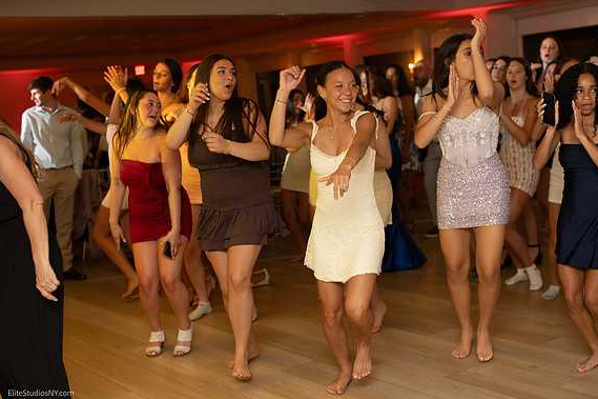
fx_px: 847
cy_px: 201
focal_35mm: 51
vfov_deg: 26.5
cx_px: 303
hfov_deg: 38.9
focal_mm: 50
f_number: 2.8
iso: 1600
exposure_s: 1/125
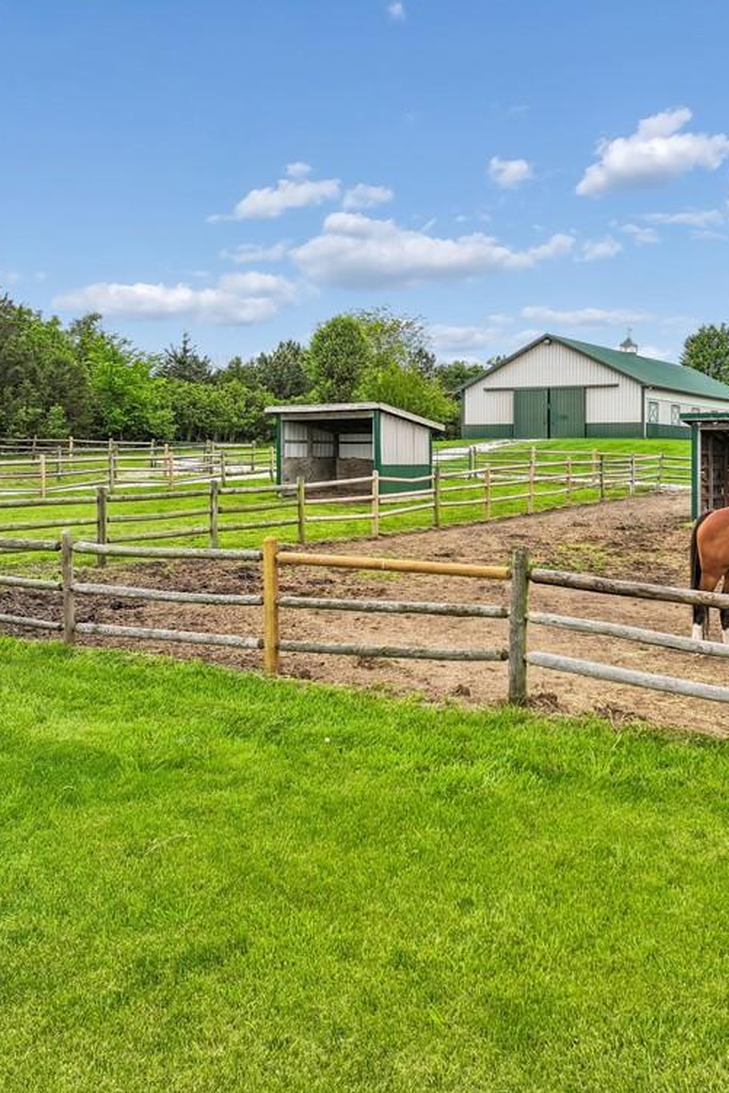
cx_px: 495
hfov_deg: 38.4
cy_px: 538
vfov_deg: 55.8
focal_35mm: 34
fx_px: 1032
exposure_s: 1/160
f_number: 2.8
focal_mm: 12.3
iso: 140
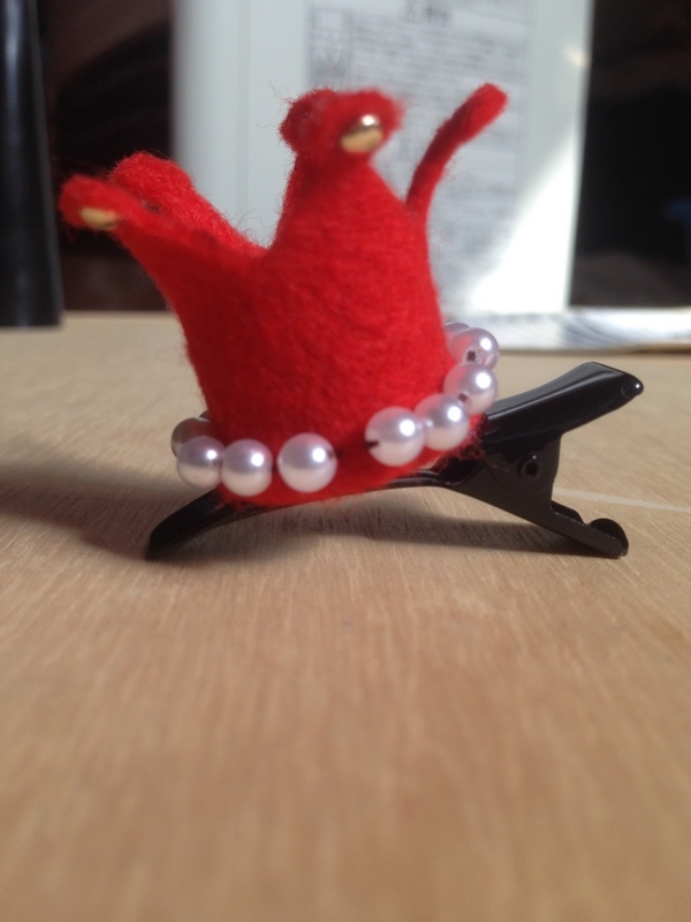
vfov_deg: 55.4
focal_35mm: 33
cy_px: 461
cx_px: 346
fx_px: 878
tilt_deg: -9.8
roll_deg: -2.1
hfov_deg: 42.9
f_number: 2.4
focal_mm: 4.12
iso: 50
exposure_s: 1/132
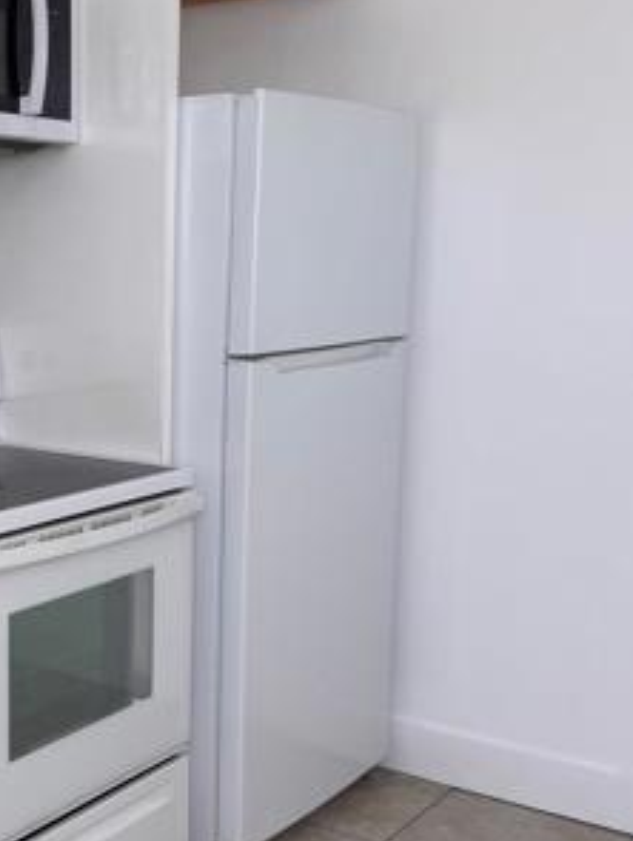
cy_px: 442
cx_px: -9
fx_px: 1265
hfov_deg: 26.5
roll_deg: +2.6
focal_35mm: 52
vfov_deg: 36.8
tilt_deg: -8.0
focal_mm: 6.76
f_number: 1.78
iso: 80
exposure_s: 1/289
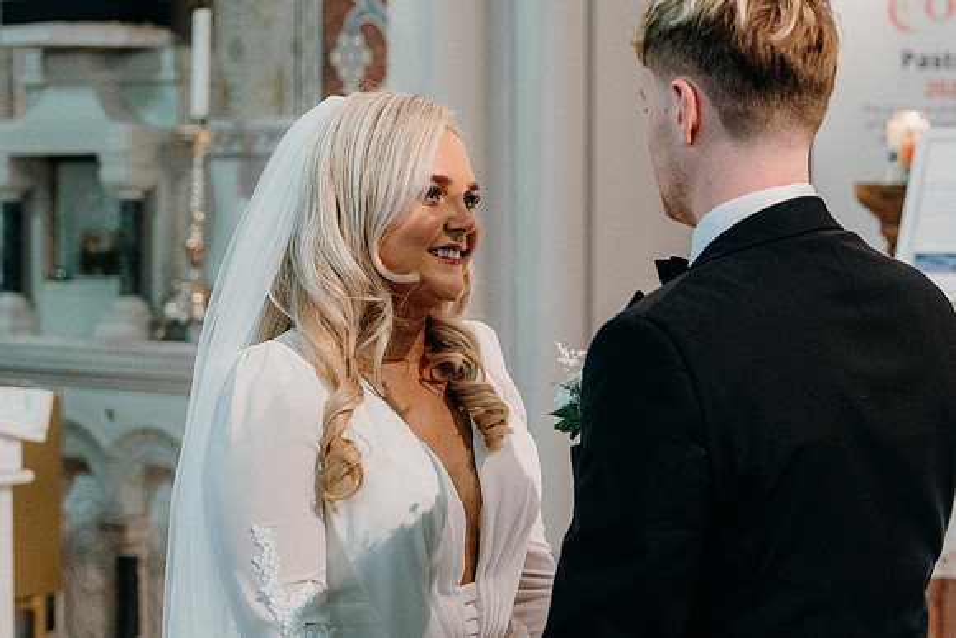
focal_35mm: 105
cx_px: 478
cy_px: 319
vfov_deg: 13.0
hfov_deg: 19.5
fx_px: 2789
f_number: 3.5
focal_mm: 70
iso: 4000
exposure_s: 1/160
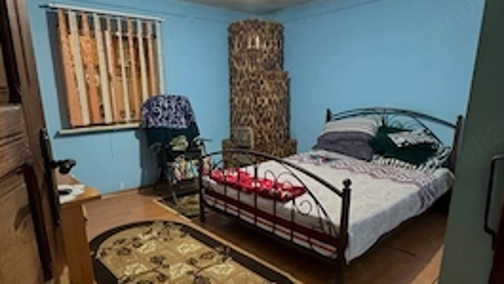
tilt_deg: -12.8
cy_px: 164
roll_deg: +1.5
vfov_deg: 49.3
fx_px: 307
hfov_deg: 78.5
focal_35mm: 23
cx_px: 230
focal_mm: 2.22
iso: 800
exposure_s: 1/50
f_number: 2.2
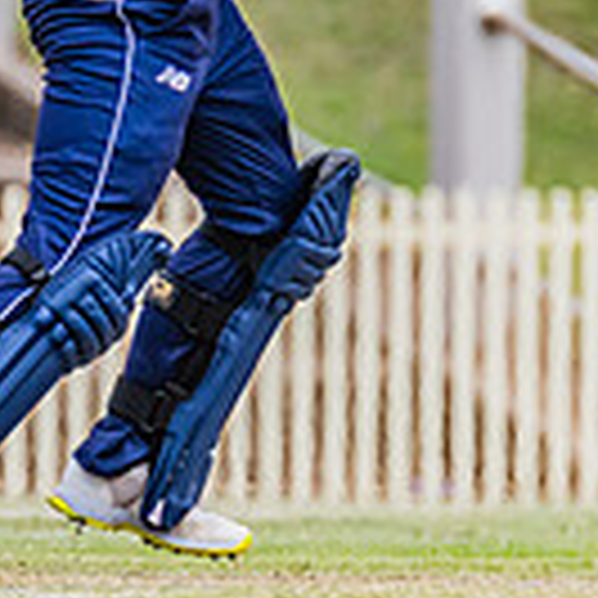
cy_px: -29
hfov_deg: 0.8
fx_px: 43761
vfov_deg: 0.8
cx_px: 310
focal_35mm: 2239
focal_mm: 600
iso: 800
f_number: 9
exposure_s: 1/2000
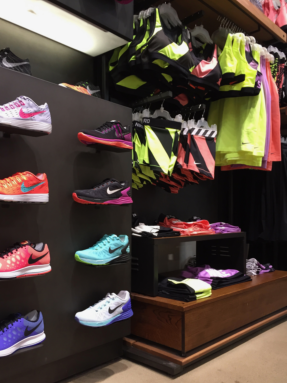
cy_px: 209
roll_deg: -0.5
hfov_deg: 44.1
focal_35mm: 32
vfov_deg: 56.7
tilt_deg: +0.9
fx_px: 354
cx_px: 129
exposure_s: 1/30
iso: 80
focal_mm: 4.15
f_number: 2.2
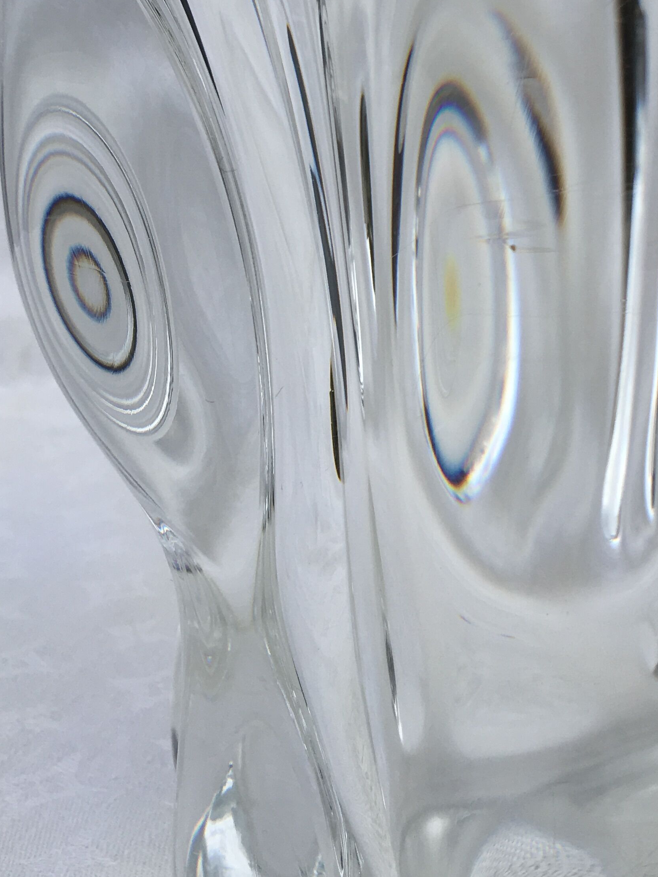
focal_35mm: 53
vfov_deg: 35.2
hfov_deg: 27.0
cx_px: 530
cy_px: 199
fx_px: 1343
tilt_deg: -5.8
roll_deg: +0.5
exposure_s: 1/434
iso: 25
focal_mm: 4.15
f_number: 2.2
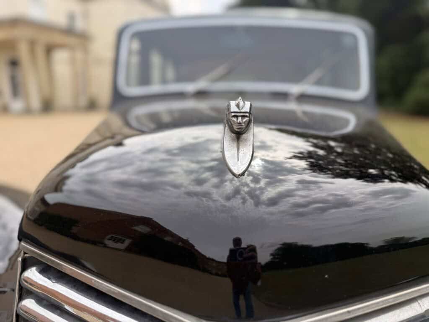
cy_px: 161
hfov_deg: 71.6
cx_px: 214
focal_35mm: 24
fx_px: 297
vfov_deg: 56.8
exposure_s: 1/2907
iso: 80
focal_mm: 6.8
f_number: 1.8
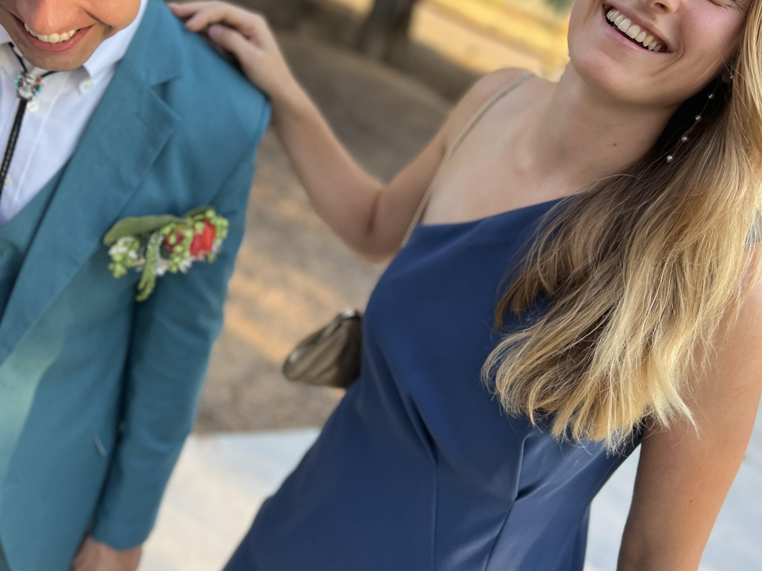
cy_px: 134
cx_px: 381
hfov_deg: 52.6
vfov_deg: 39.5
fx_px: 770
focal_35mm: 35
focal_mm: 5.7
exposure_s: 1/121
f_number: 1.5
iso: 40
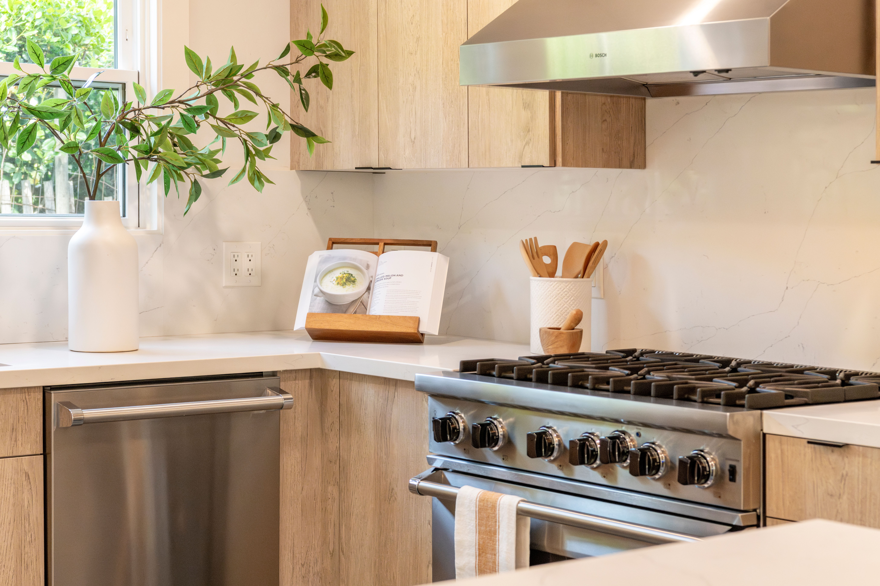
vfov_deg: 19.5
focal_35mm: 70
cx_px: 440
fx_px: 1711
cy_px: 293
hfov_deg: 28.8
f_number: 8
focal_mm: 70
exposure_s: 1/250
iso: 10000
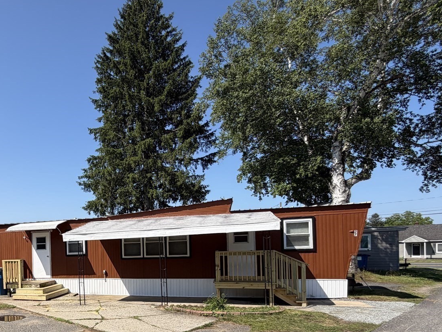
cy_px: 255
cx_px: 106
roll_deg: +3.2
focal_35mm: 26
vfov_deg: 50.5
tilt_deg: -1.2
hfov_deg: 63.1
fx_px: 332
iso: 20
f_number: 2.2
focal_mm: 2.22
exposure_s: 1/853
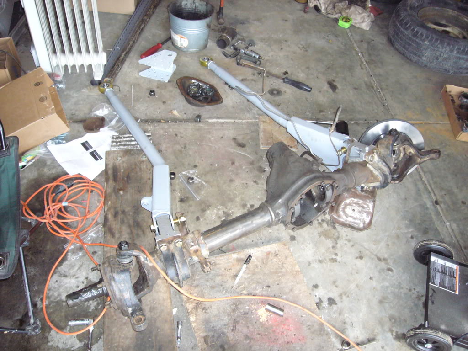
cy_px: 176
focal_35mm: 32
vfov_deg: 44.2
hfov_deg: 56.8
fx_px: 433
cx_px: 234
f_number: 2.9
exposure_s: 1/30
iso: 320
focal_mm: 5.2
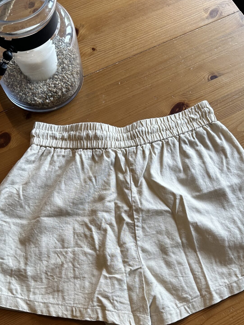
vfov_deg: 53.3
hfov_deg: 41.8
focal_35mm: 34
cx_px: 130
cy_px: 206
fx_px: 320
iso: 100
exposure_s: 1/120
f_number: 1.78
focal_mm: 6.86
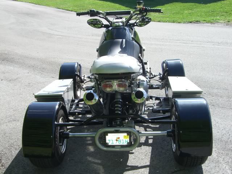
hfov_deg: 40.4
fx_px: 315
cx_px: 116
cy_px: 87
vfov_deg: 30.9
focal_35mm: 47
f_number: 4.8
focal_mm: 7.6
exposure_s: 1/250
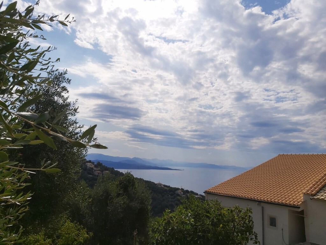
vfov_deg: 53.1
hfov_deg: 67.3
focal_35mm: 26
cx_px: 163
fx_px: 245
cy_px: 122
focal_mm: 3.92
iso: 64
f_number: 1.7
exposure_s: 1/7977
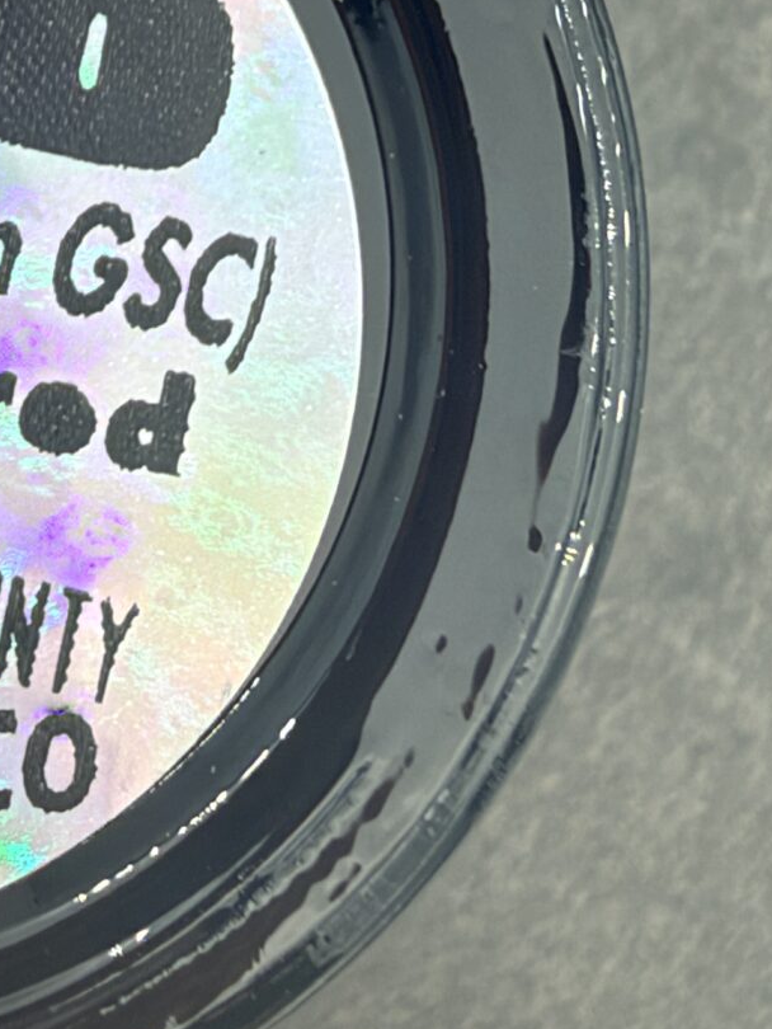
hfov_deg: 17.2
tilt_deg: -84.0
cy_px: 291
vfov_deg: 24.5
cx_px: -319
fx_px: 2348
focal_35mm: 79
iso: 40
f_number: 2.2
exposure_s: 1/158
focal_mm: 2.22
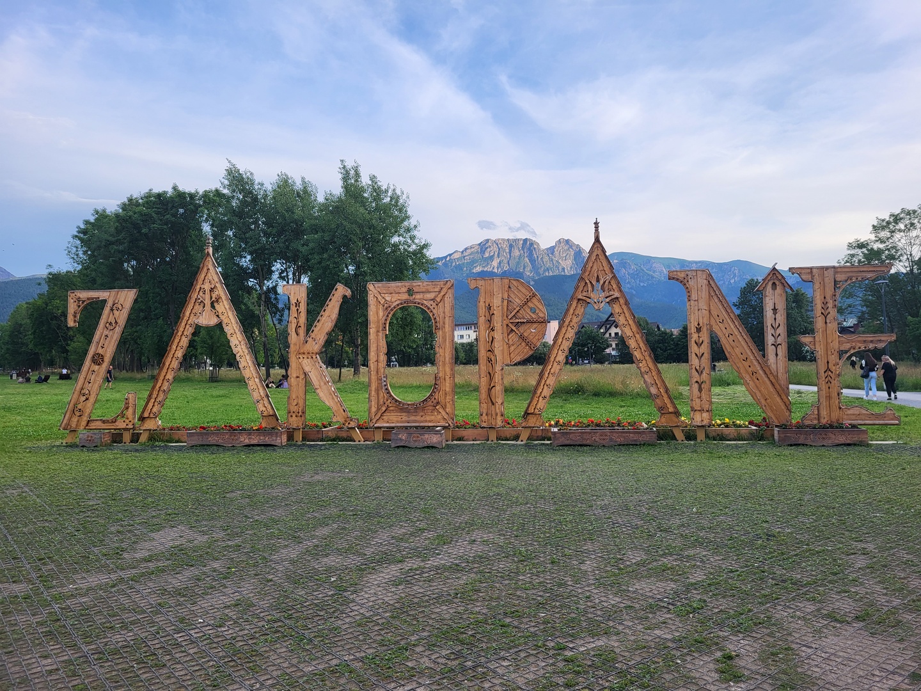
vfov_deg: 53.1
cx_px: 460
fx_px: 692
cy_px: 346
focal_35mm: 26
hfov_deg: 67.3
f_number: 1.8
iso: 40
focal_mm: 5.4
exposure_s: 1/388
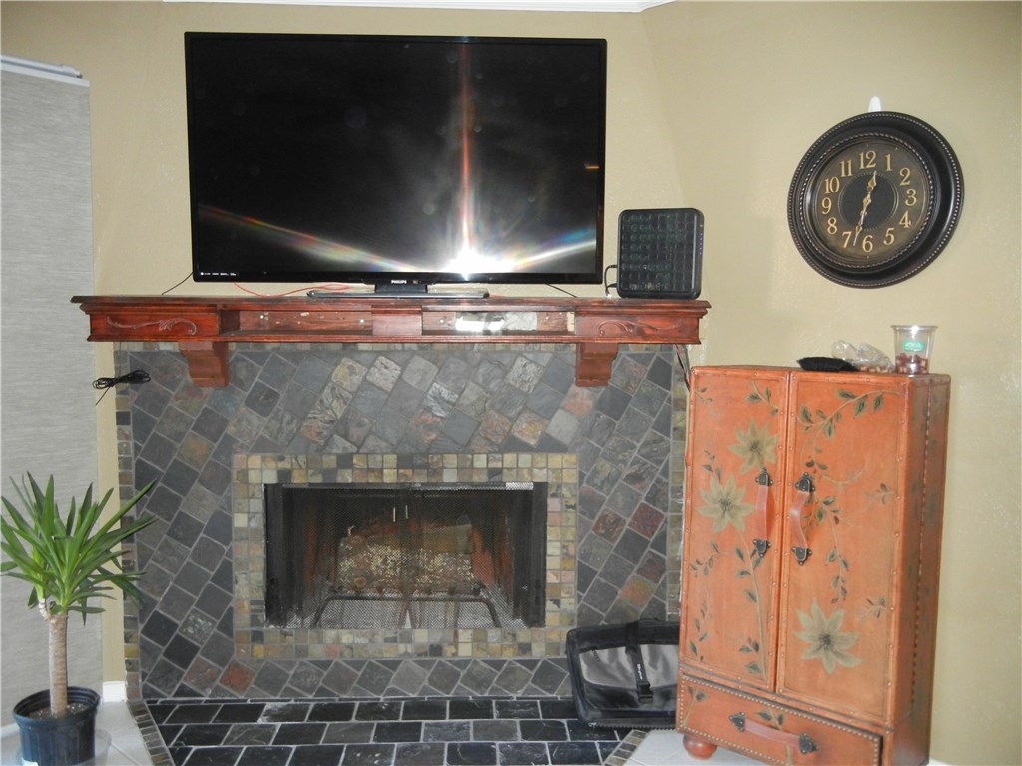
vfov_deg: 46.8
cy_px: 383
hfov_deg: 60.0
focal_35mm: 30
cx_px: 511
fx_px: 886
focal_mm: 5.4
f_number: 3.5
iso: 647
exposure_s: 1/30
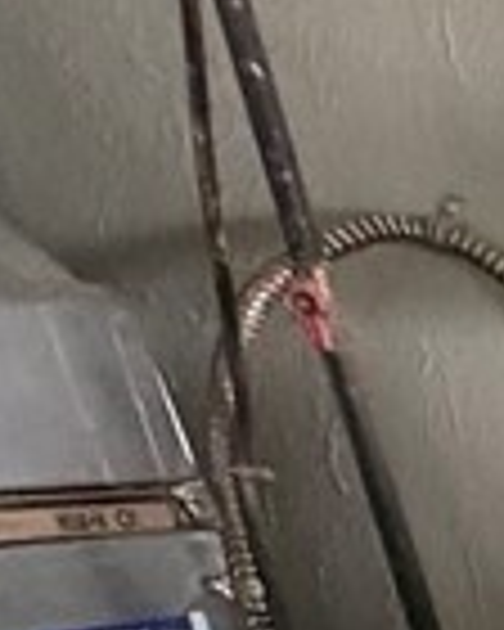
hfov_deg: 8.1
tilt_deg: -19.5
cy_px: 1107
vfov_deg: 16.3
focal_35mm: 100
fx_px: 1865
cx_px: 2038
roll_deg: +1.9
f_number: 2.2
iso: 320
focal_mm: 2.22
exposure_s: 1/93
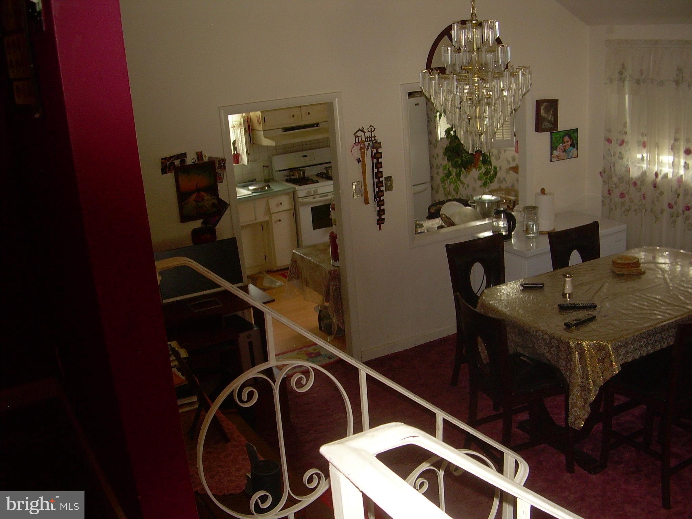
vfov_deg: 37.7
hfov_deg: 49.0
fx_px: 760
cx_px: 346
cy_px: 260
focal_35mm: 38
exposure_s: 1/60
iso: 141
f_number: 2.8
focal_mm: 6.3
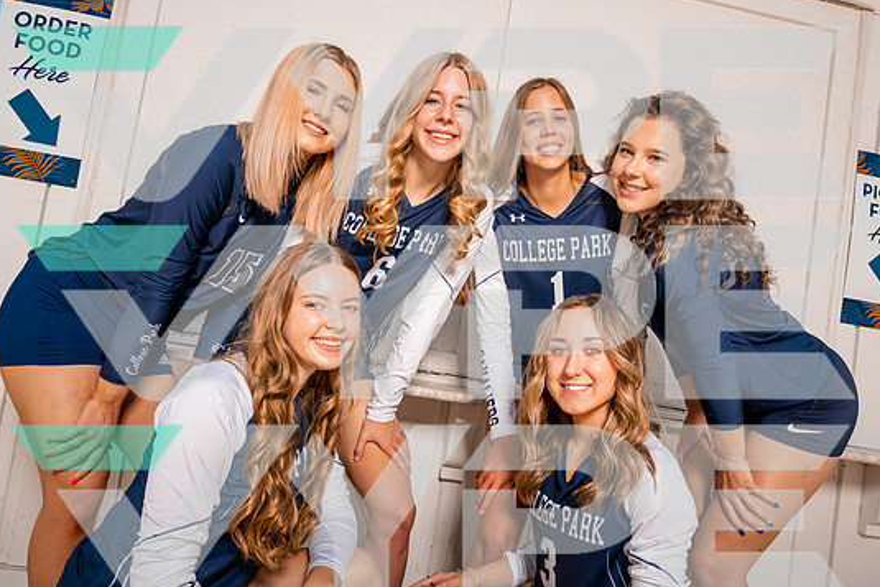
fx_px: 636
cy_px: 313
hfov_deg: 69.4
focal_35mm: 26
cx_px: 436
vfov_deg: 49.5
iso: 100
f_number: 8
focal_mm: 24
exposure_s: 1/250
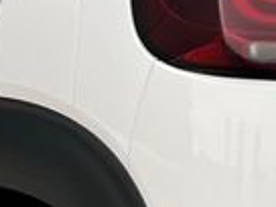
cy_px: 101
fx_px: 1563
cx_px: 345
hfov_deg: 9.9
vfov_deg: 7.6
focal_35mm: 196
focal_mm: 5.7
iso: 40
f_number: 1.5
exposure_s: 1/189
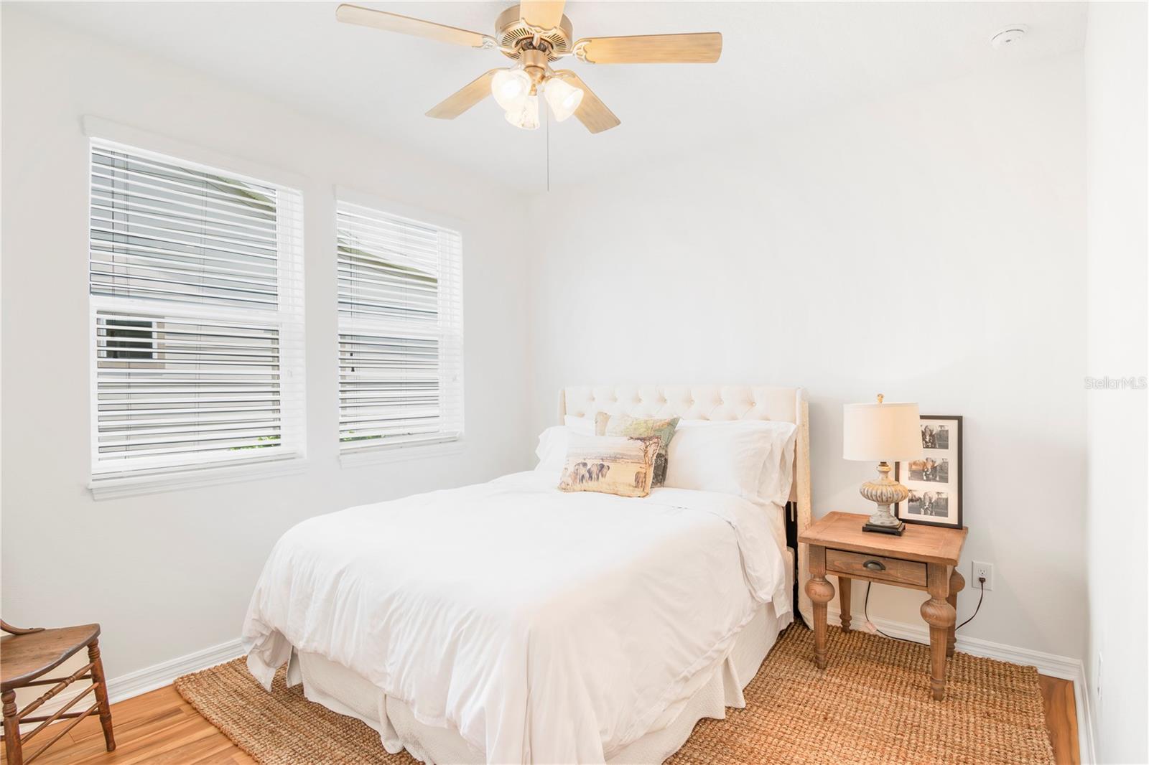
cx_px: 574
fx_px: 526
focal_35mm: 16
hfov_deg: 95.0
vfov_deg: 72.0
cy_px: 382
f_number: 9
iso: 250
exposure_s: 1/250
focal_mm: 11
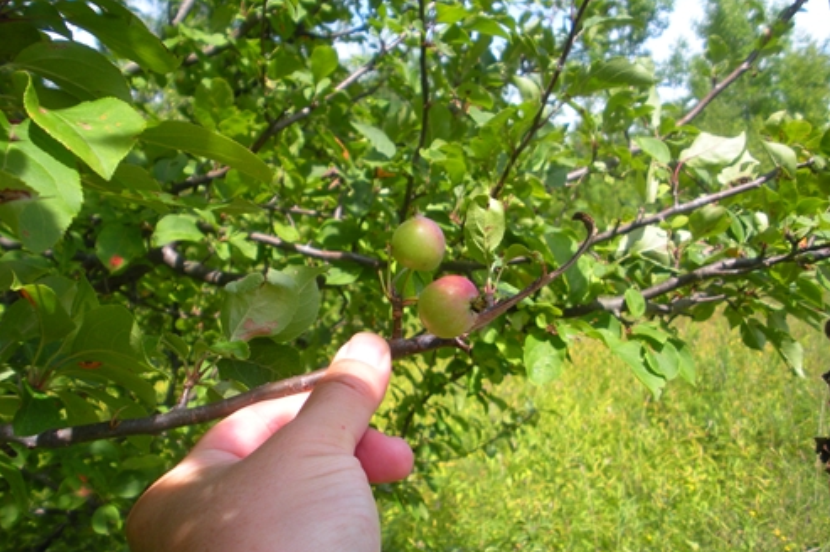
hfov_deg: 50.7
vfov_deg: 35.0
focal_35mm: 38
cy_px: 294
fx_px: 875
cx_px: 419
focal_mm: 6.3
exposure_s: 1/260
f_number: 3.5
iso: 64
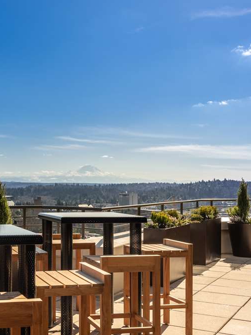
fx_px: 541
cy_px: 170
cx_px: 6
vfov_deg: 34.3
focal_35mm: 56
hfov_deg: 25.0
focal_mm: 38
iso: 100
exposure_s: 1/250
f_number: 13
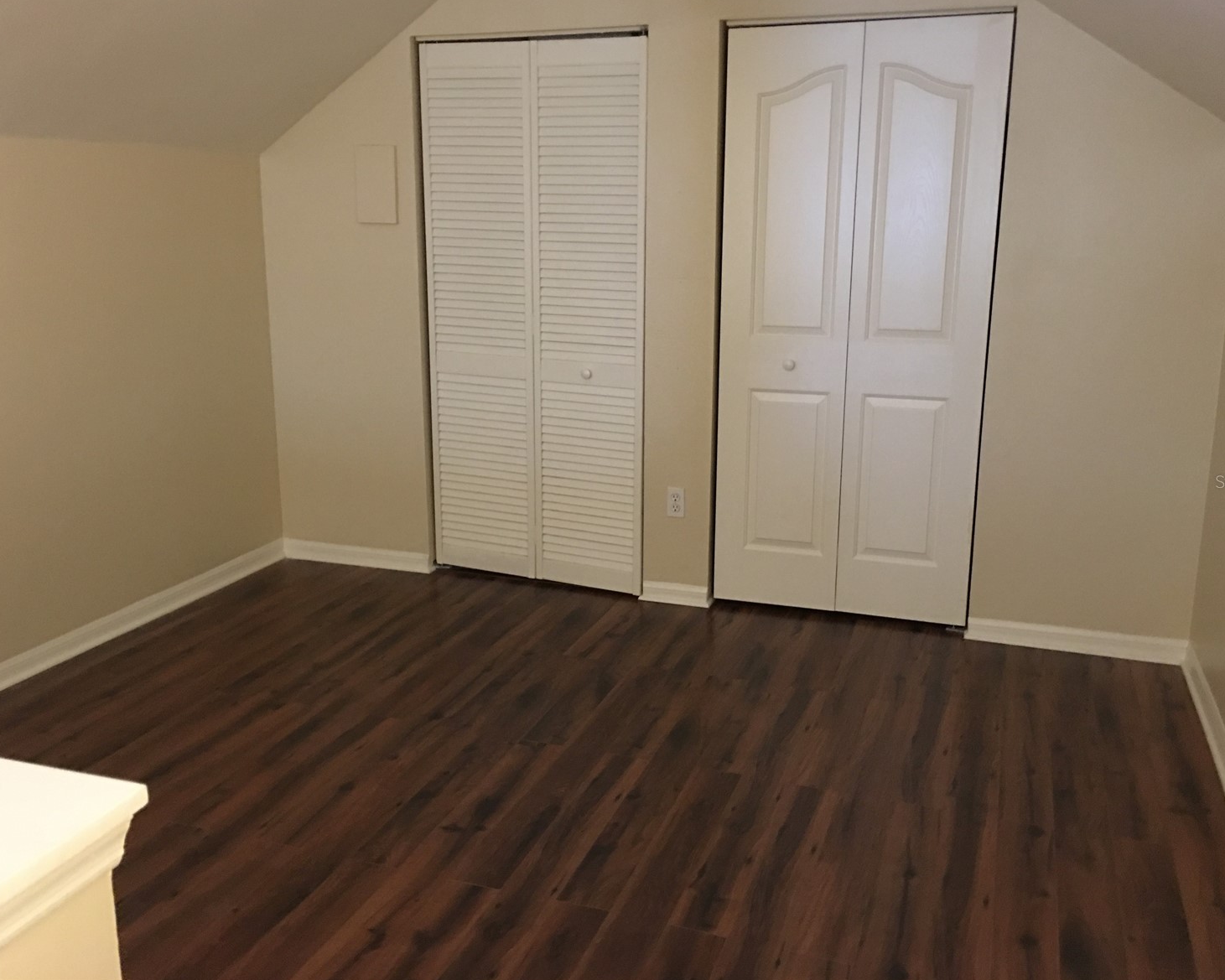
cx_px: 624
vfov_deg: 47.1
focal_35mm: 31
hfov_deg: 57.2
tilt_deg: -14.0
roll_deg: -0.1
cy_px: 481
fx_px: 1124
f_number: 2.2
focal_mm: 4.15
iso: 125
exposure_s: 1/4
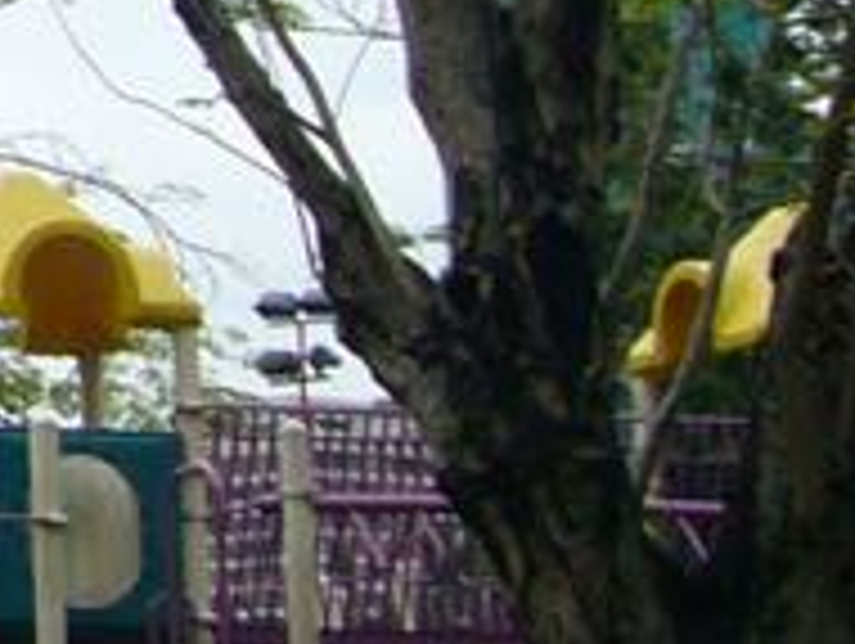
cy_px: -88
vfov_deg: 8.0
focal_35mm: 185
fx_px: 4575
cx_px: -1490
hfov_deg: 9.1
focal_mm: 4.6
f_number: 5.6
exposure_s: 1/160
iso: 80
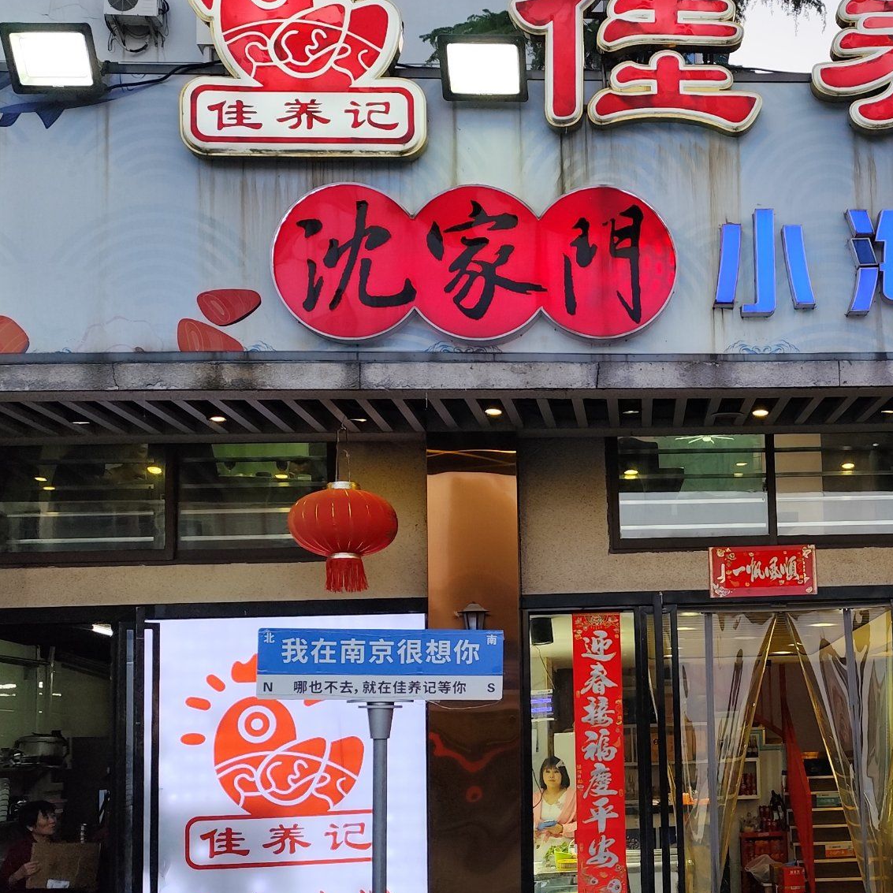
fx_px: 1430
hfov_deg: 33.3
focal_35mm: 49
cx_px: 756
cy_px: 630
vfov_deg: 34.2
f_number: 1.65
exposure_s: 1/100
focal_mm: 6.14
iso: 80
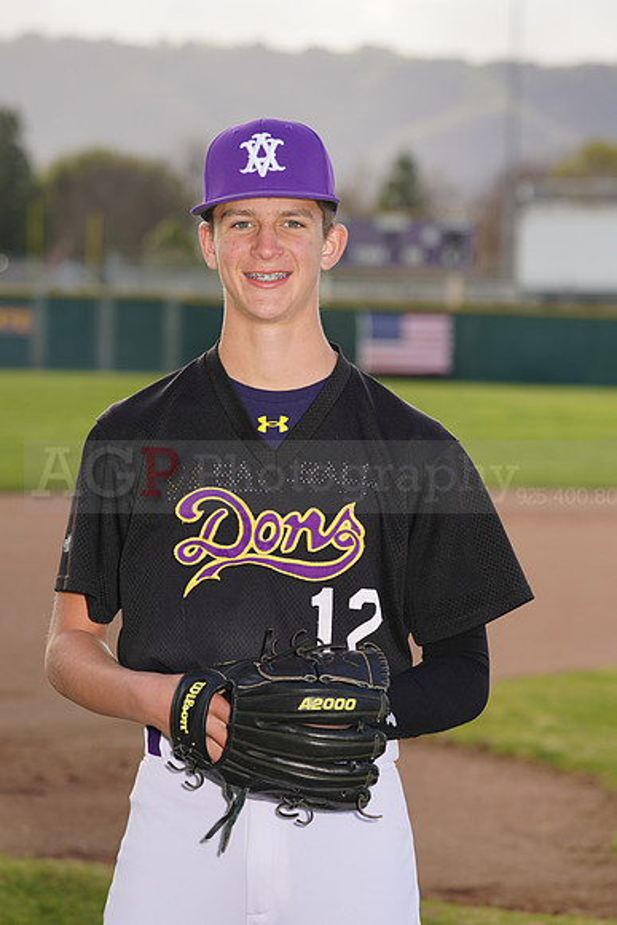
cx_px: 308
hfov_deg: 8.4
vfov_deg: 12.5
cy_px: 462
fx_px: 4213
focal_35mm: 164
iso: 100
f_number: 7.1
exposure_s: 1/200
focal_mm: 164
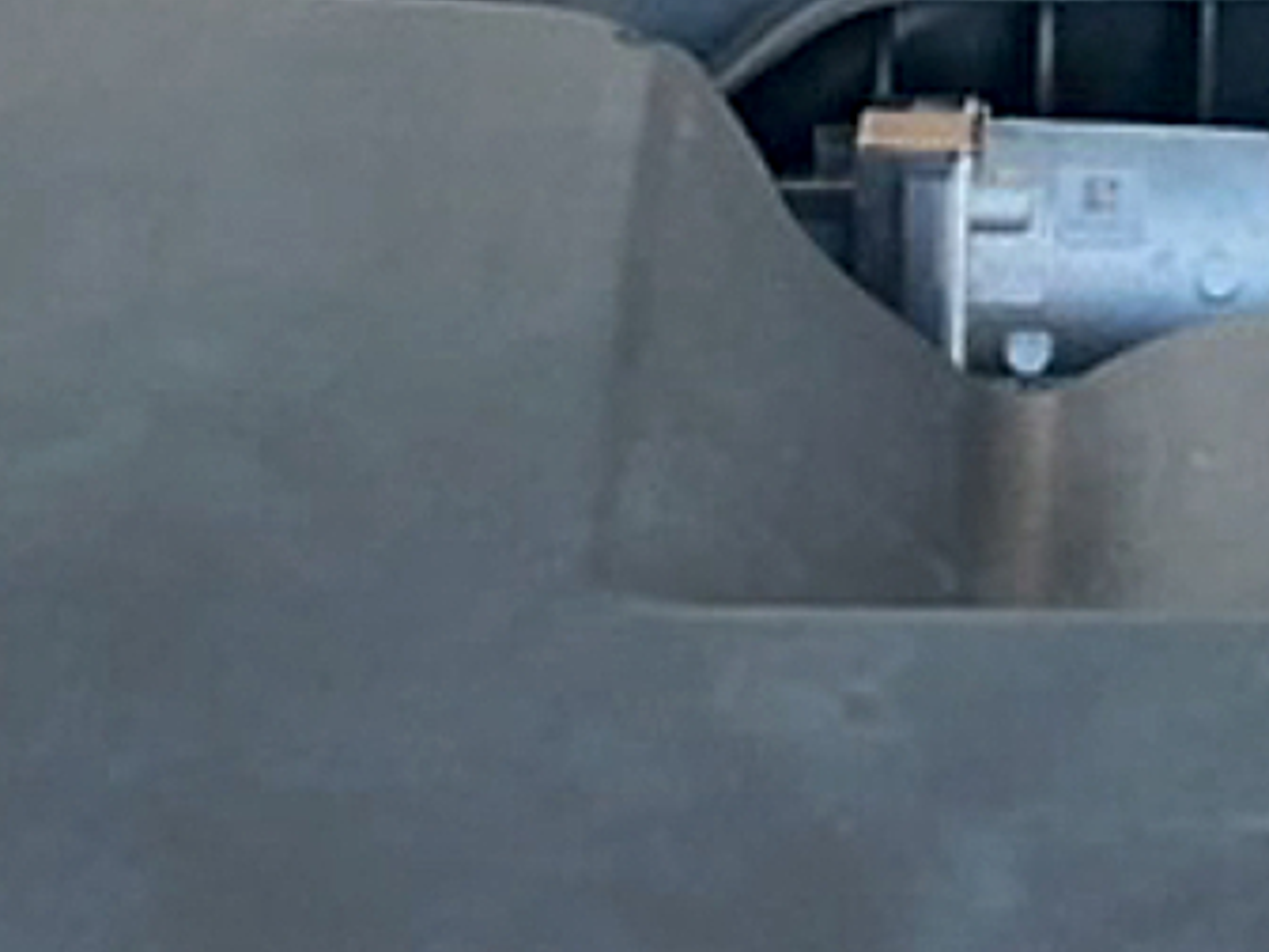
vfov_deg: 10.2
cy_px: -166
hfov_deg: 13.5
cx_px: 1416
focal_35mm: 143
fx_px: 5242
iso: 50
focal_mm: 3
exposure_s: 1/120
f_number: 1.8
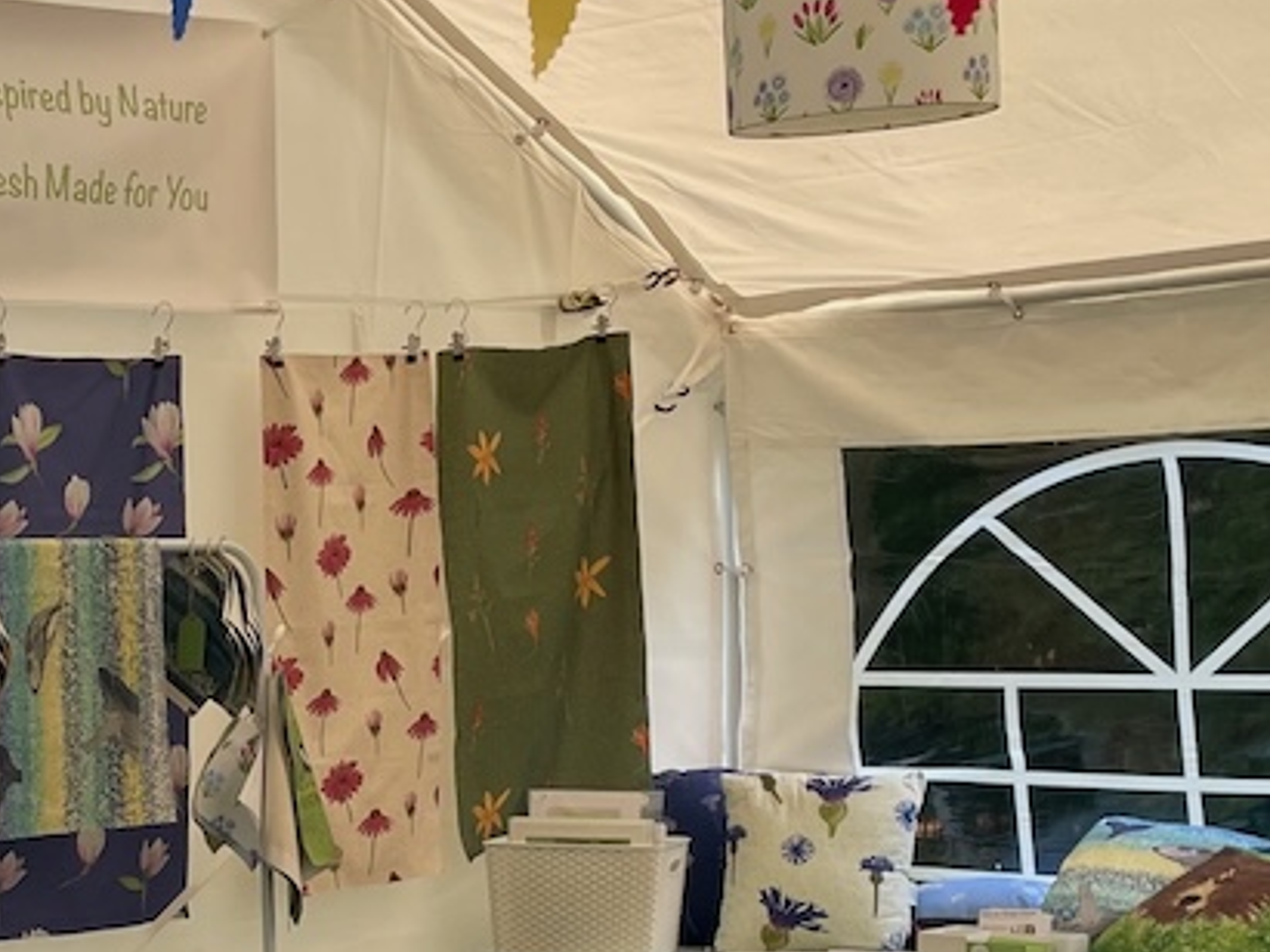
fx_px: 2971
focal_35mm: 81
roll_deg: +0.1
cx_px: 235
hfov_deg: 23.7
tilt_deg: -7.6
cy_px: 893
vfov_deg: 17.9
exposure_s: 1/561
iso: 32
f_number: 1.6
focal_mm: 4.2
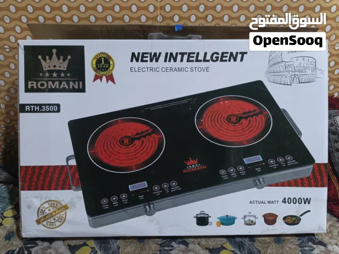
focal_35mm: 23
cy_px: 127
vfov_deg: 58.9
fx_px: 225
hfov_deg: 73.9
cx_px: 170
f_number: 1.8
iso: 654
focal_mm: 5.56
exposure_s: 1/60
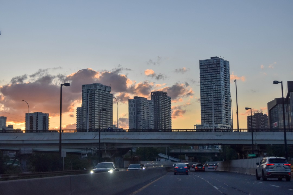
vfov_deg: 23.8
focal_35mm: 57
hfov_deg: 35.1
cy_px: 98
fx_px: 464
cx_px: 146
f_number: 4.8
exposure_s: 1/1000
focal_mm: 38
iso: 400
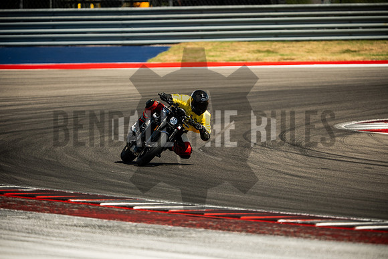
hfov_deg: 4.9
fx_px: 4528
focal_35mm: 420
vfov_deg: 3.3
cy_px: 130
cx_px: 194
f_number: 2.8
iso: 200
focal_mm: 280
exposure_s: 1/2000
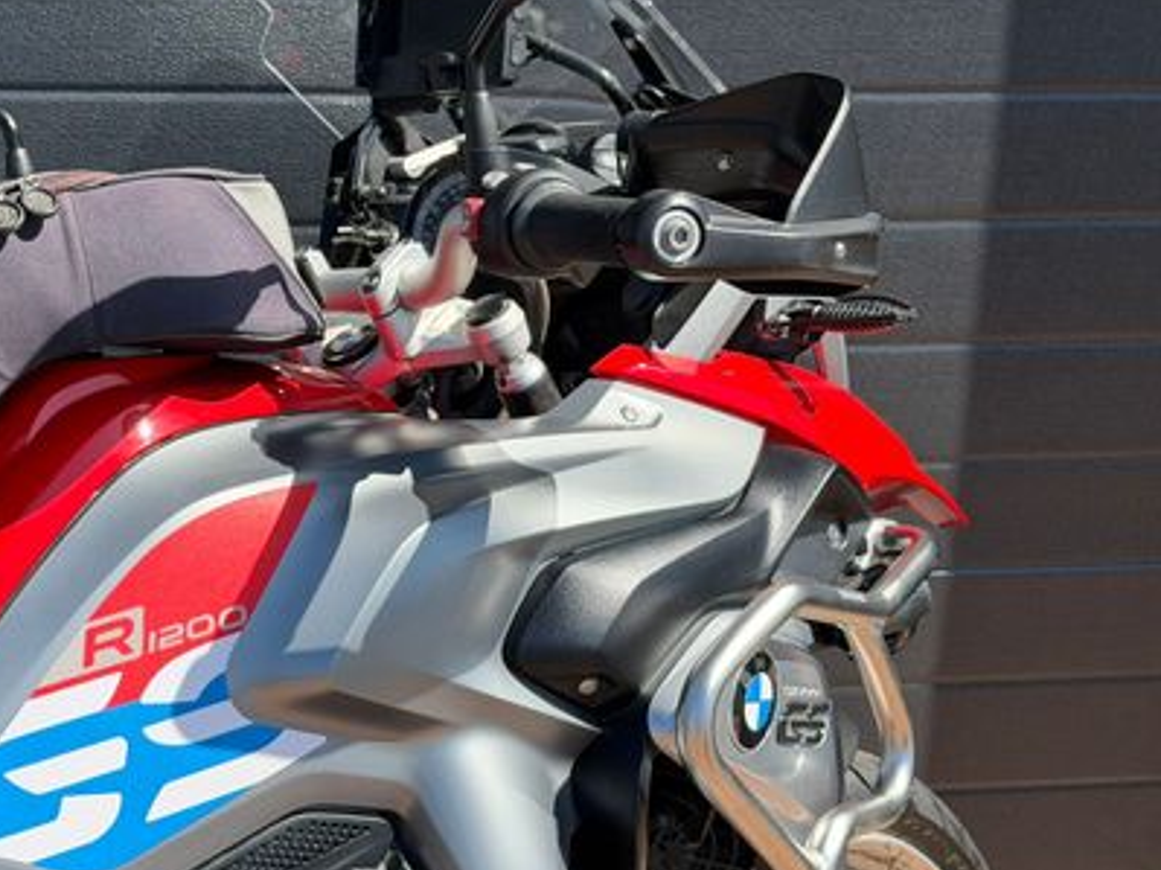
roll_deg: -1.4
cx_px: 303
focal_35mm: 77
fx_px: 2582
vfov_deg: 19.1
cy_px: 567
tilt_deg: -20.3
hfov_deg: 25.1
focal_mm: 6.76
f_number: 1.78
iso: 100
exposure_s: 1/2976
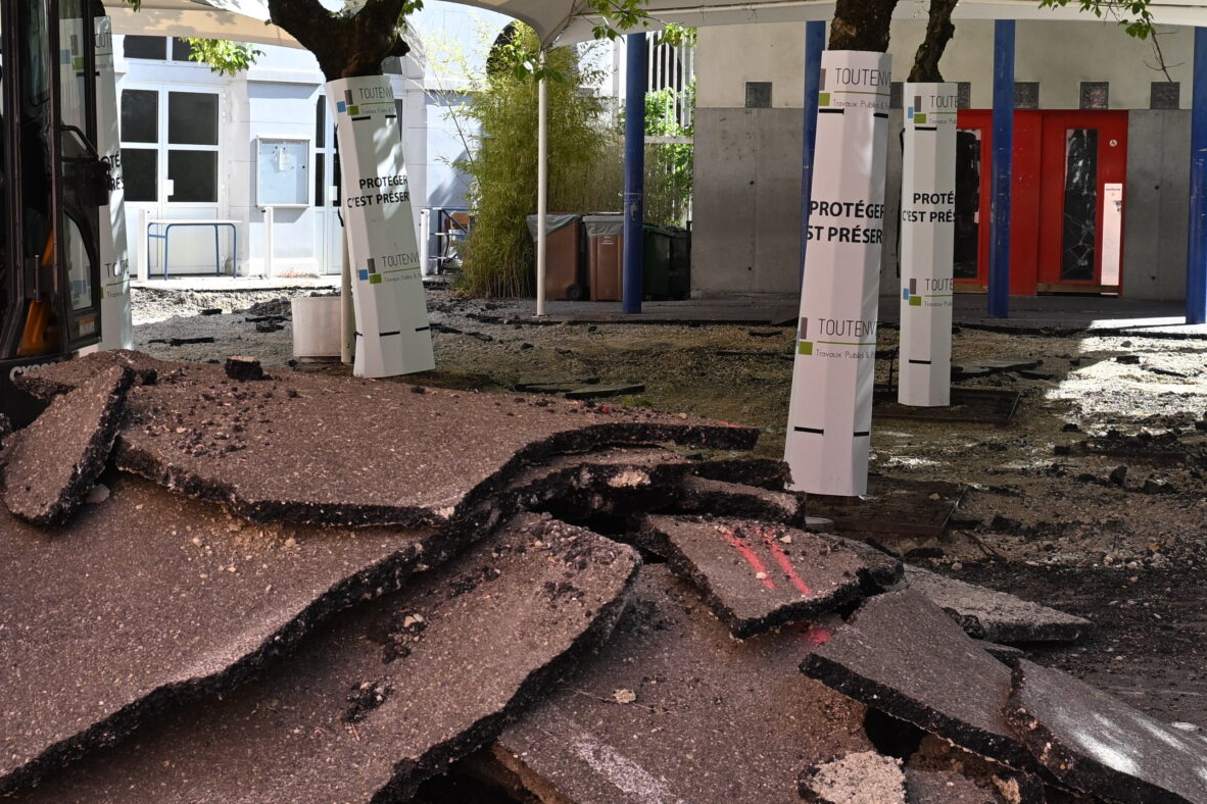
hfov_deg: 30.2
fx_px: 2234
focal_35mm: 67
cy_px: 365
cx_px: 516
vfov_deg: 20.4
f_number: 5.6
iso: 180
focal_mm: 20.5
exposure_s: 1/250
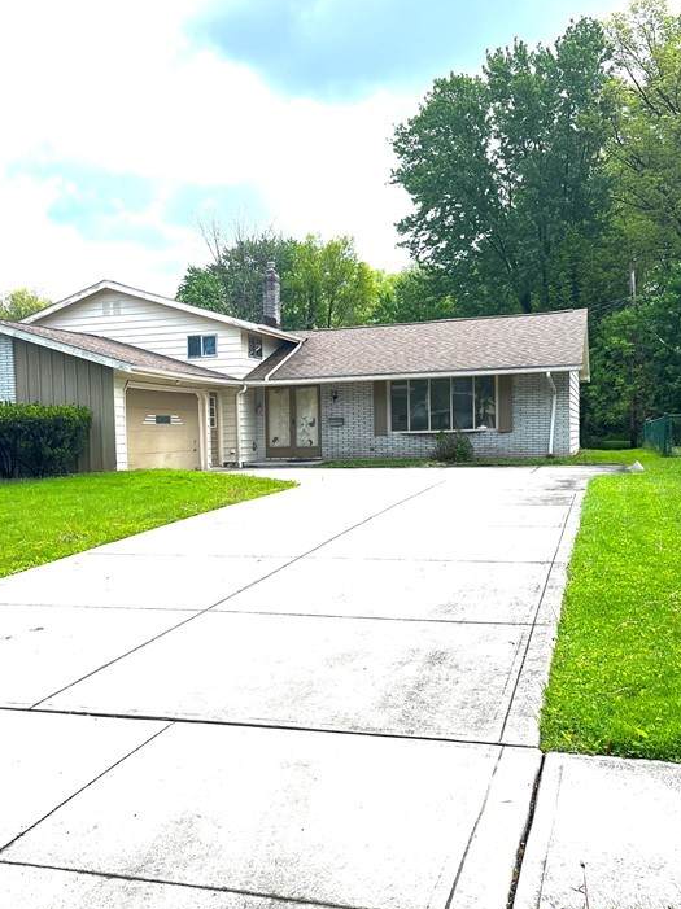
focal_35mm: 38
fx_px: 998
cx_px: 228
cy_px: 510
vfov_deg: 48.9
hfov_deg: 37.3
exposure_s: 1/891
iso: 50
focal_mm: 5.1
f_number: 1.6
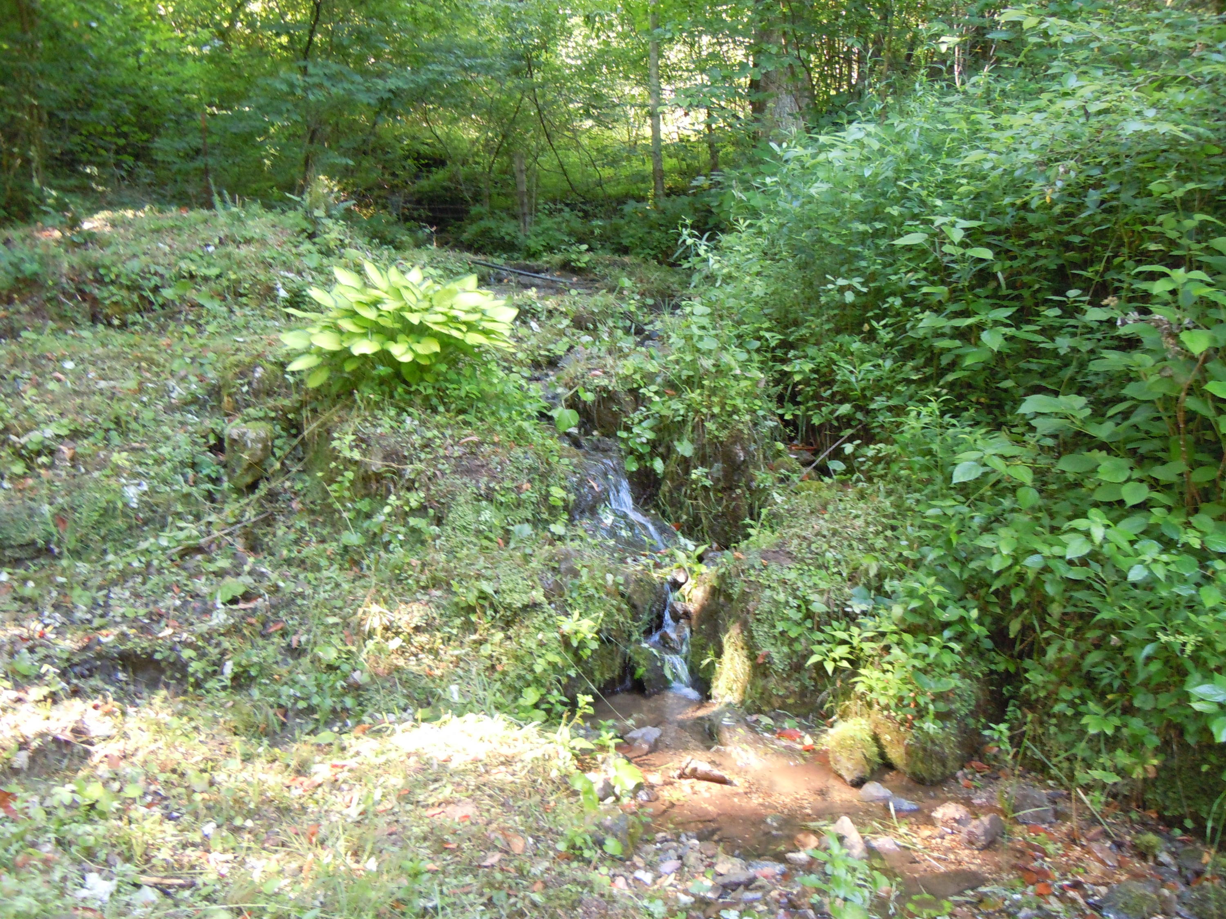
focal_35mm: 30
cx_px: 613
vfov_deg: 46.8
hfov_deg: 60.0
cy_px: 460
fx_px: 1063
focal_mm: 5.4
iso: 400
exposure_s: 1/30
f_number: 3.5
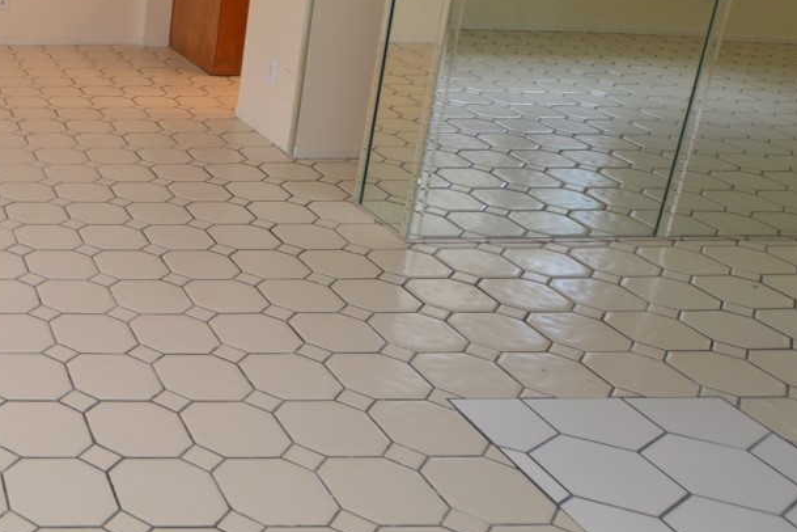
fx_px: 885
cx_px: -165
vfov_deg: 32.9
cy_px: 155
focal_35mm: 40
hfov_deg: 36.8
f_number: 4.5
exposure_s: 1/80
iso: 400
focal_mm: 10
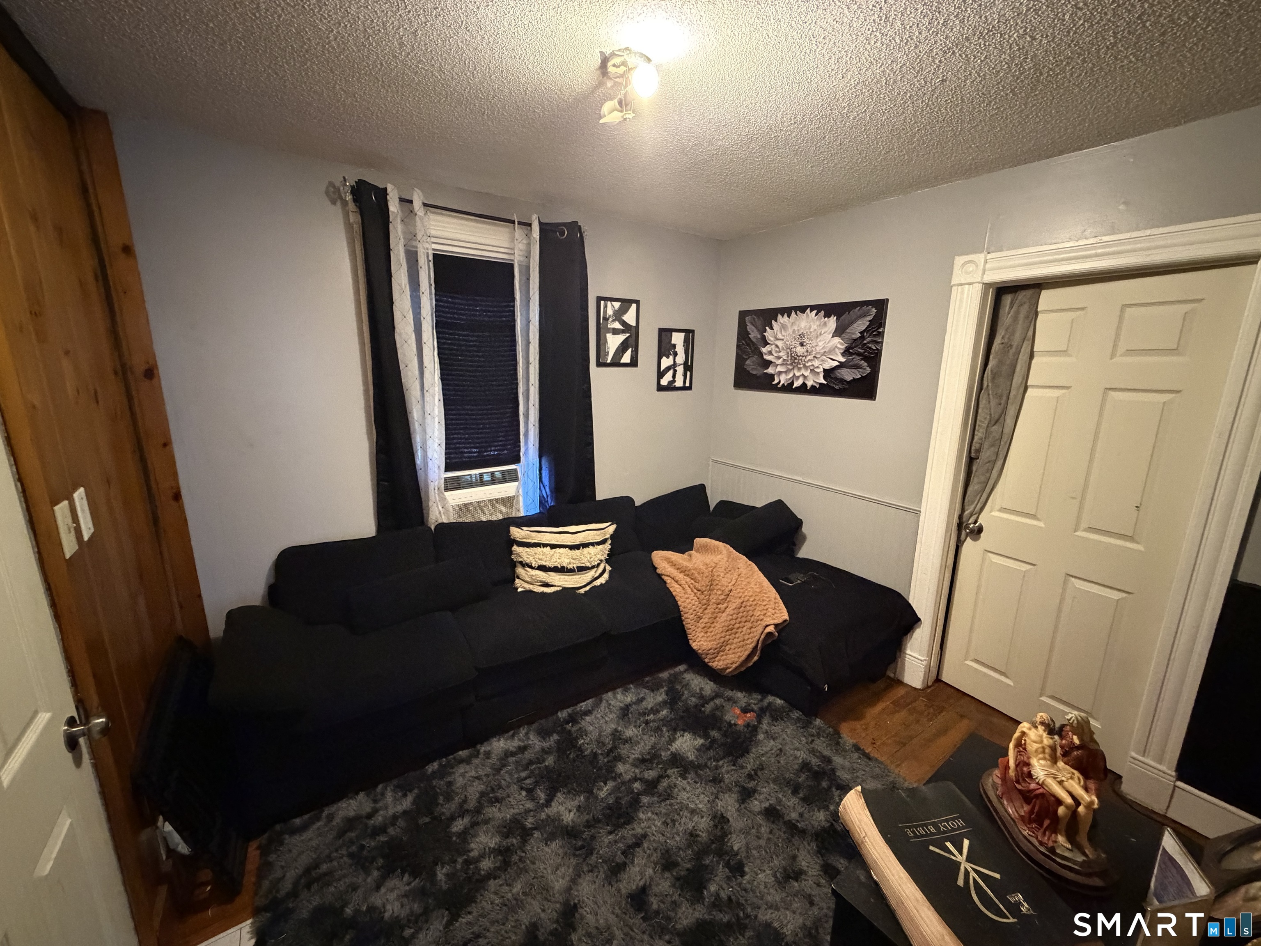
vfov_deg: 85.7
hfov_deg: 102.1
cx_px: 630
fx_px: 510
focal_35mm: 14
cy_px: 473
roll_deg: +0.0
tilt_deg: -13.1
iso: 1250
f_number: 2.2
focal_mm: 2.22
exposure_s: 1/40
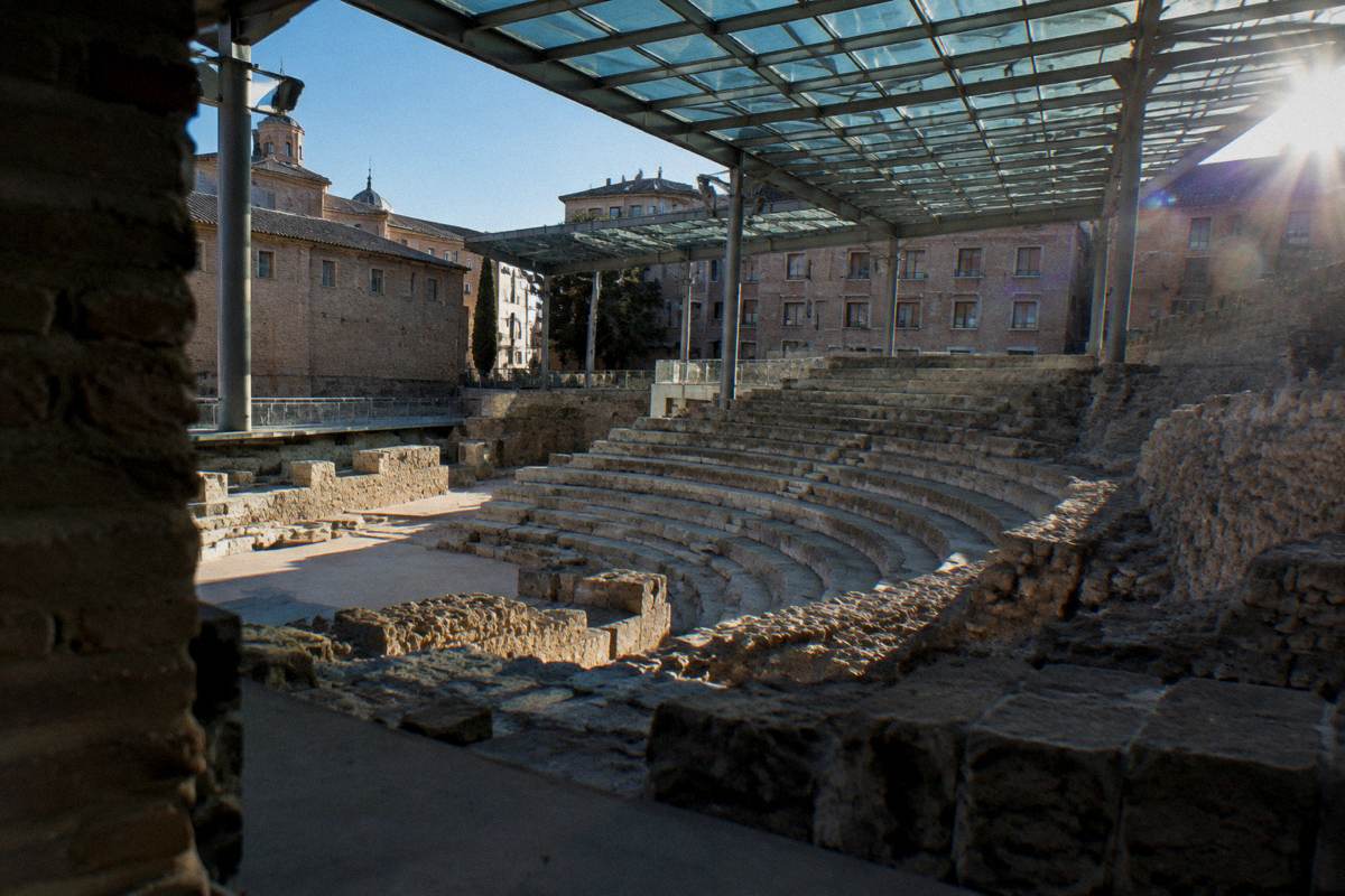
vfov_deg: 37.9
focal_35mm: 35
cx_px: 672
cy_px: 448
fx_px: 1308
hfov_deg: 54.4
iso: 640
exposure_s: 1/500
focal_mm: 35
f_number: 6.3
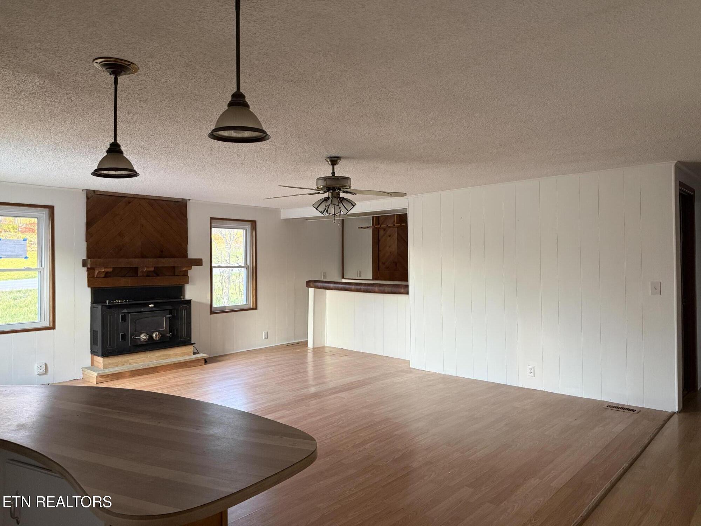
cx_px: 350
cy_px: 263
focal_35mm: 24
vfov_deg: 56.8
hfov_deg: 71.6
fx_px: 486
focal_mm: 6.76
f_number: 1.78
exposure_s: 1/60
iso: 400
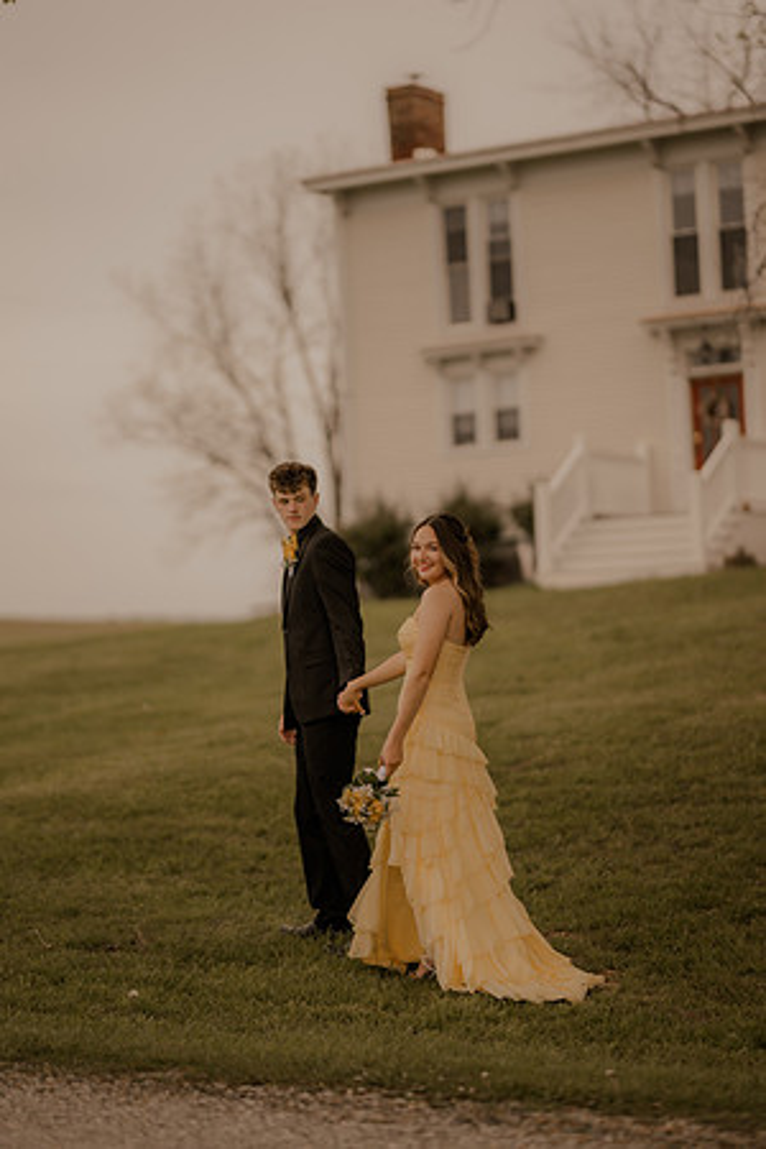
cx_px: 383
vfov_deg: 23.9
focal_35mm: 85
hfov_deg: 16.1
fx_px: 2713
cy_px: 574
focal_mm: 85
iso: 64
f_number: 1.4
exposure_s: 1/1250
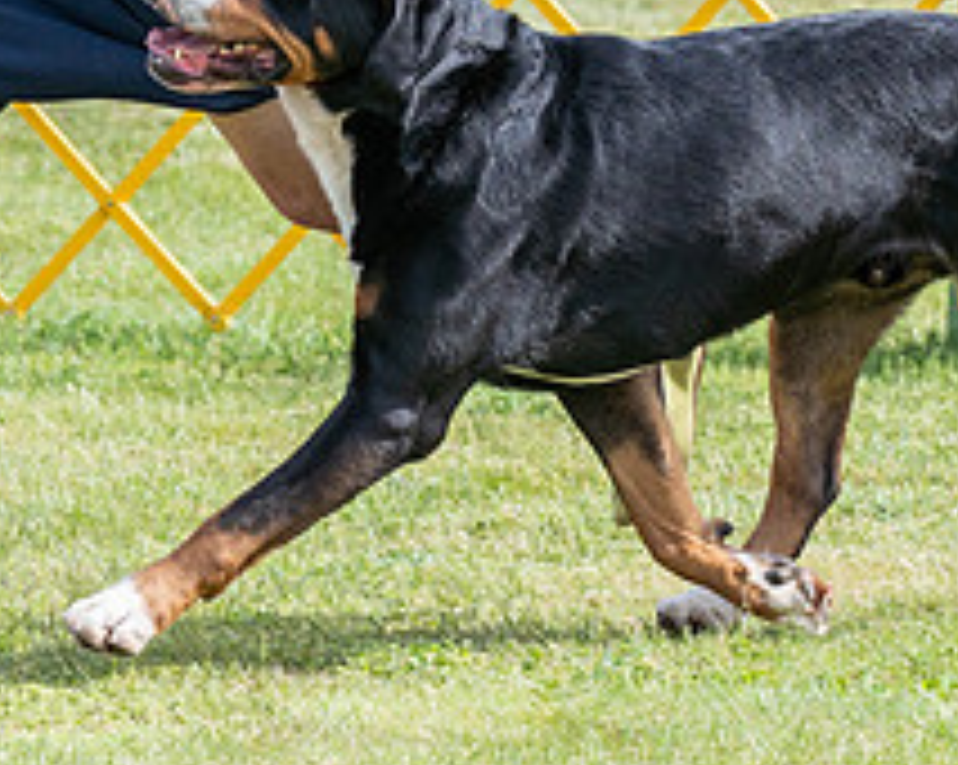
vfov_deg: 3.3
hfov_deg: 4.1
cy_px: -311
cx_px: 607
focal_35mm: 471
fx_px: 13342
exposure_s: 1/1250
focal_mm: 140
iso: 500
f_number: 5.6
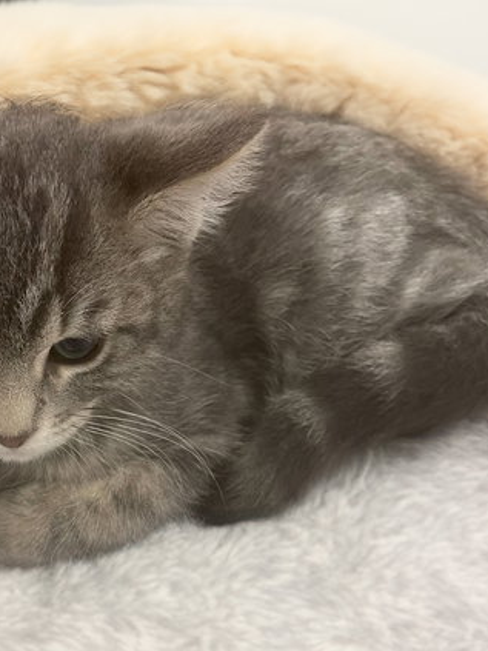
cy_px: 501
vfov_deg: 44.0
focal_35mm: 41
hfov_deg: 34.2
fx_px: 771
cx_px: 108
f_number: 1.6
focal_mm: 4.2
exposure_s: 1/60
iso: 160
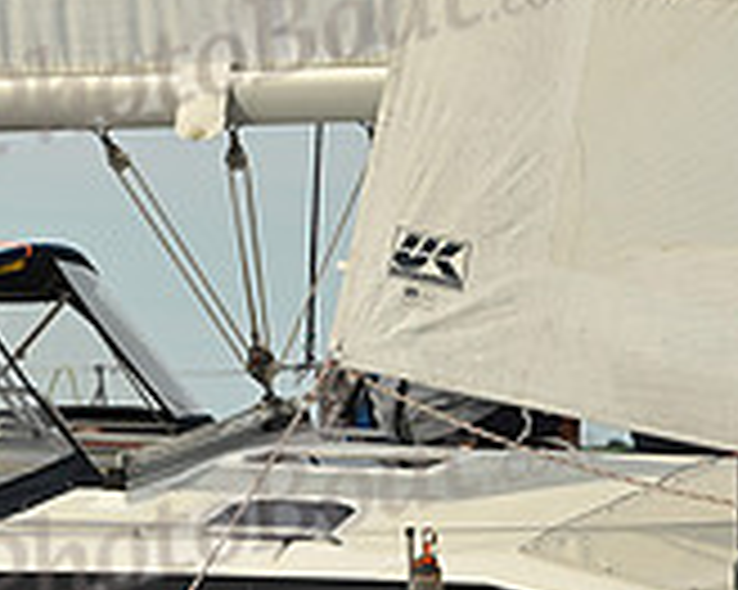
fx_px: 6898
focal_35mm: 316
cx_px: -266
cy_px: 340
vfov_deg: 4.9
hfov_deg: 6.1
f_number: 9
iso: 320
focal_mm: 95
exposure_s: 1/1000
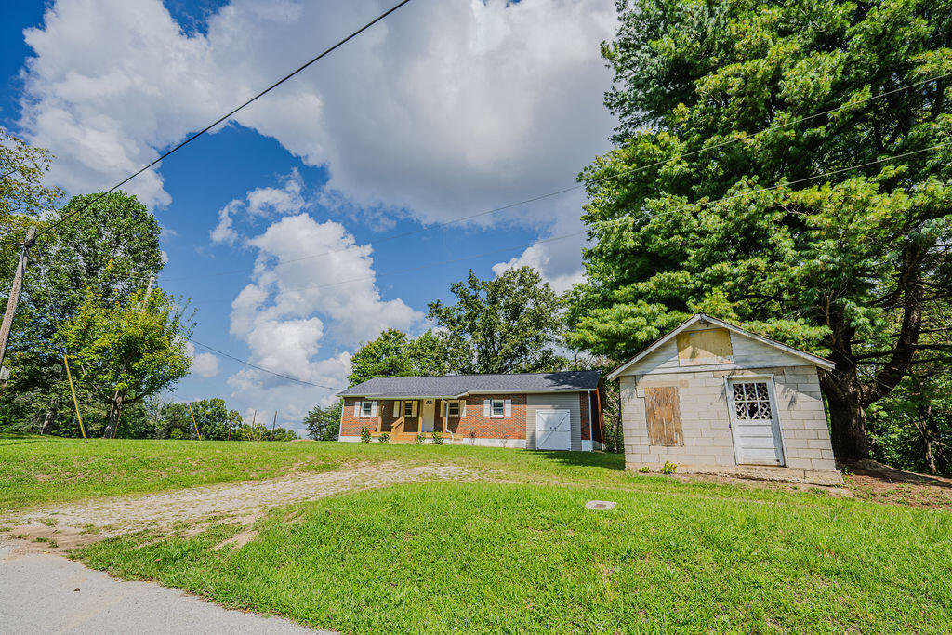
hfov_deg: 96.7
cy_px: 318
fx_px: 423
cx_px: 476
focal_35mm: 16
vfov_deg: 73.8
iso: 400
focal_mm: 16
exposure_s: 1/3200
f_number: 4
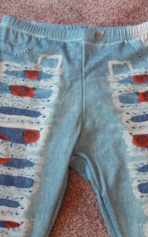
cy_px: 117
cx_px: 77
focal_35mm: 39
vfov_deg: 50.4
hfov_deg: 32.8
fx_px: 252
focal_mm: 4.9
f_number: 3.5
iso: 400
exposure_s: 1/20
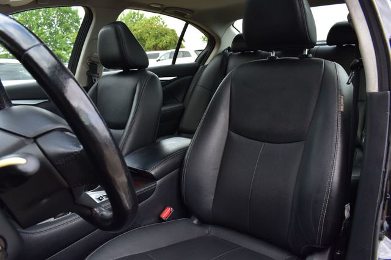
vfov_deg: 47.9
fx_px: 293
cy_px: 130
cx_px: 196
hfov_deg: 67.4
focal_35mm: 27
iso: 400
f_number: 8
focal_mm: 18
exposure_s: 1/80
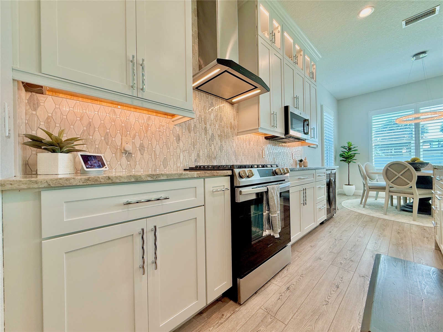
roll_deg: +0.4
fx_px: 179
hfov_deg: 102.1
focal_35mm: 14
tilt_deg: +1.3
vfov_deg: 85.7
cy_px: 166
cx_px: 222
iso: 80
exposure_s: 1/120
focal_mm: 2.22
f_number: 2.2
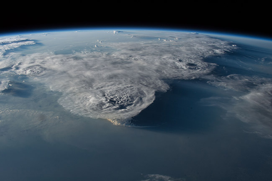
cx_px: 136
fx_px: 378
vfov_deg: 27.0
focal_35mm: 50
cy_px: 90
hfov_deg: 39.6
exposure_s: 1/800
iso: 200
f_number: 13
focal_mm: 50
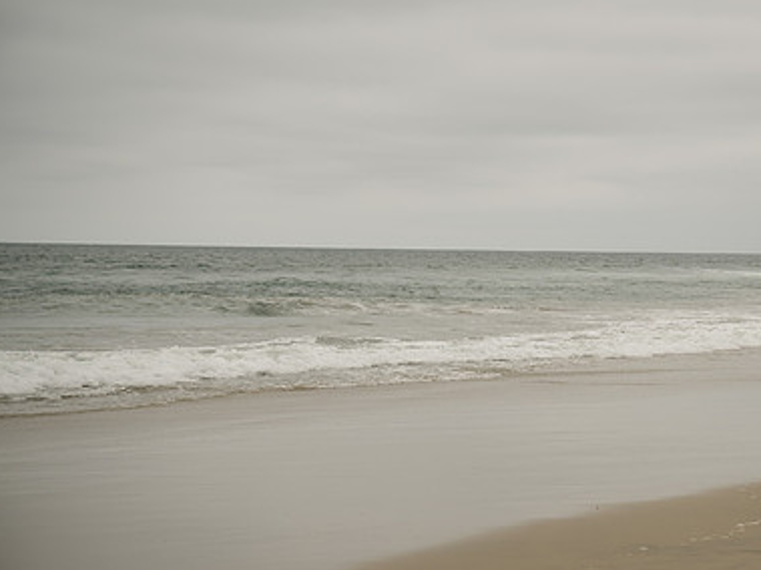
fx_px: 2264
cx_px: 572
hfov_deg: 19.0
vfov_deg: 14.4
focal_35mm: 103
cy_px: 288
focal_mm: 70
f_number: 4
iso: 100
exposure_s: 1/2500
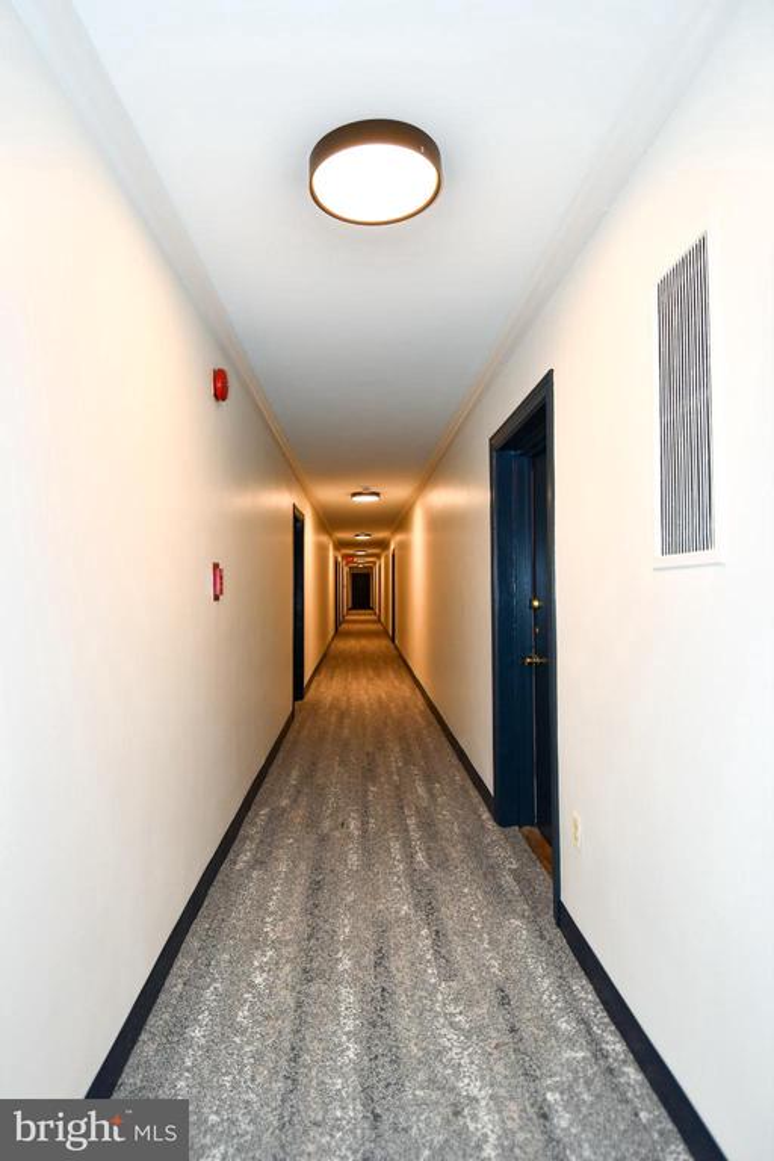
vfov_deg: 90.0
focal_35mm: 18
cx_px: 387
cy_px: 580
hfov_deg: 67.4
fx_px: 580
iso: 250
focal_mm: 12
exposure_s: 1/60
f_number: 4
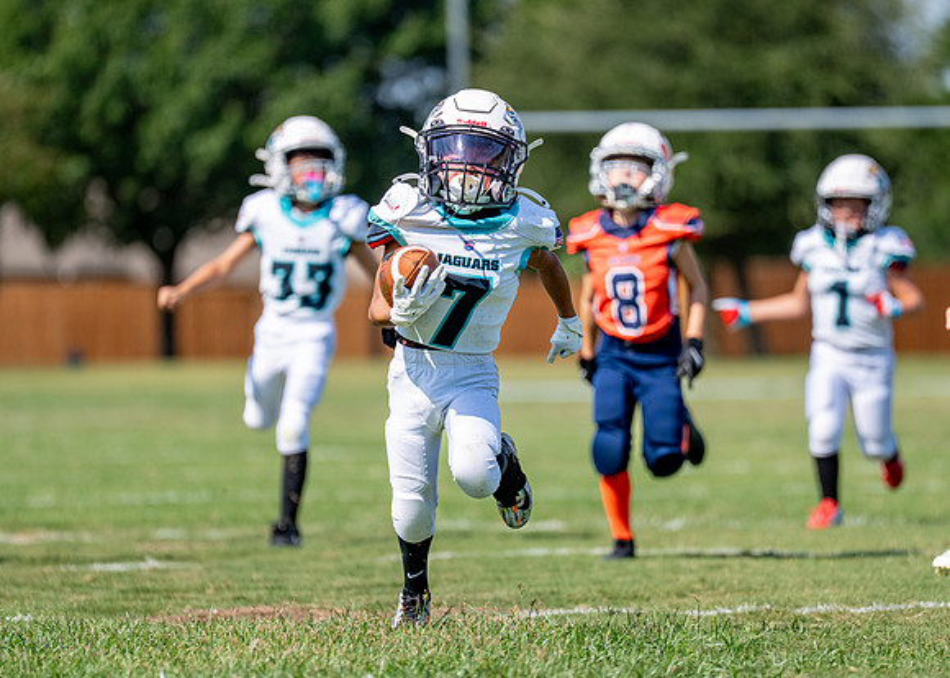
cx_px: 505
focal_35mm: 286
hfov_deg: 7.1
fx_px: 7704
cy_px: 366
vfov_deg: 5.0
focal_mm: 200
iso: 200
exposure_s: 1/5000
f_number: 2.8
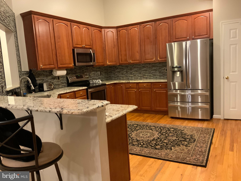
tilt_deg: -8.3
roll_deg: +4.2
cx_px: 120
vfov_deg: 48.2
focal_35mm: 29
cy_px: 90
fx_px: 202
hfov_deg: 61.7
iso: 250
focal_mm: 3
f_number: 1.8
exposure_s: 1/40
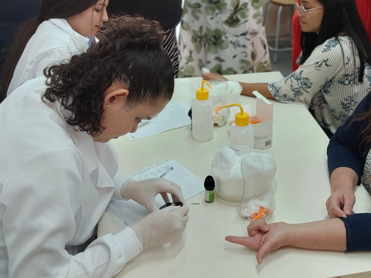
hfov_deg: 37.7
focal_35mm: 50
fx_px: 536
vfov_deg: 28.7
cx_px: 252
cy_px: 76
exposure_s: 1/24
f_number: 1.8
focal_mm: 4.6
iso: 80
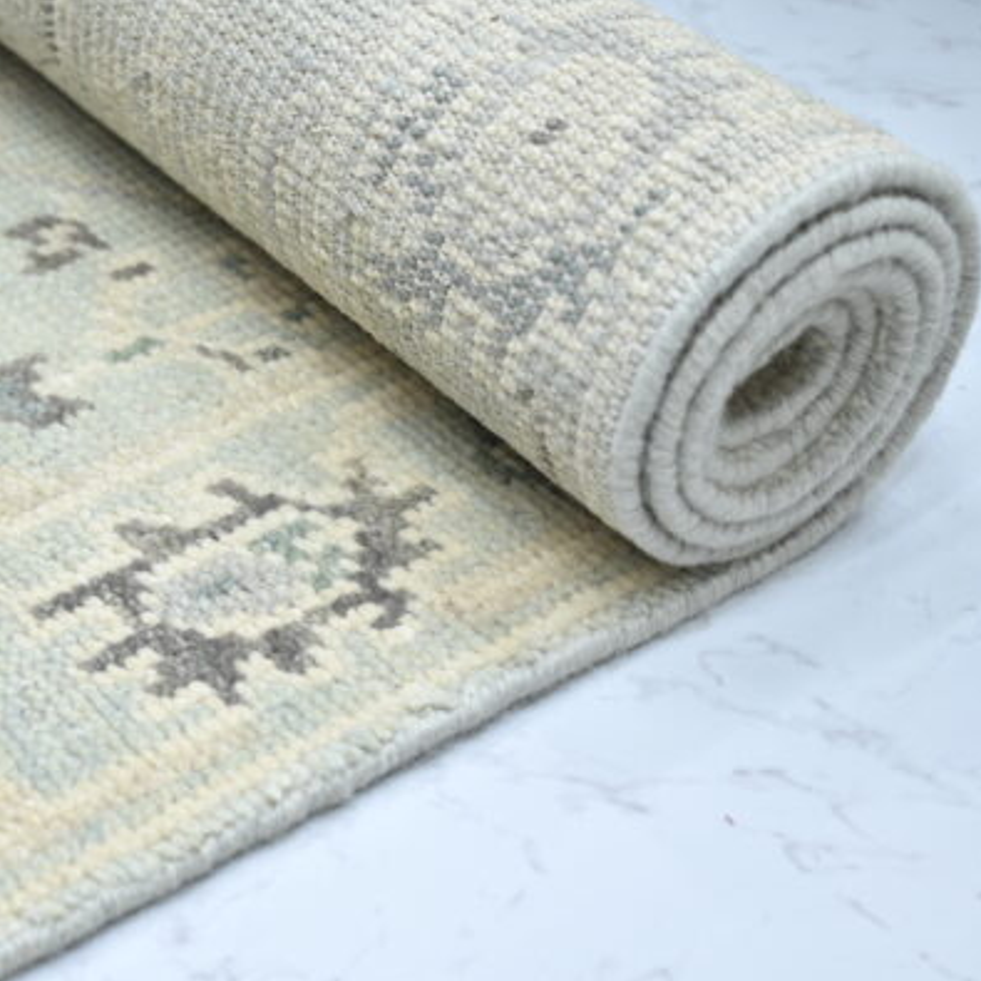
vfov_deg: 24.3
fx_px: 2276
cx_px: 266
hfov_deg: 24.1
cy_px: 492
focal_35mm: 71
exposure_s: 1/25
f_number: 5
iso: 160
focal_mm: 55
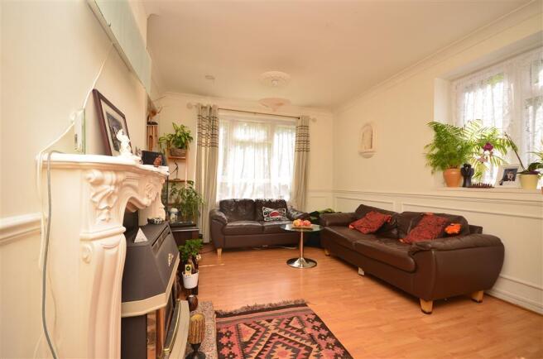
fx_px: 226
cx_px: 272
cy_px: 180
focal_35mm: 15
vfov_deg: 77.0
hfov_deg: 100.5
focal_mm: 10
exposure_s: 1/100
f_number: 5
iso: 200
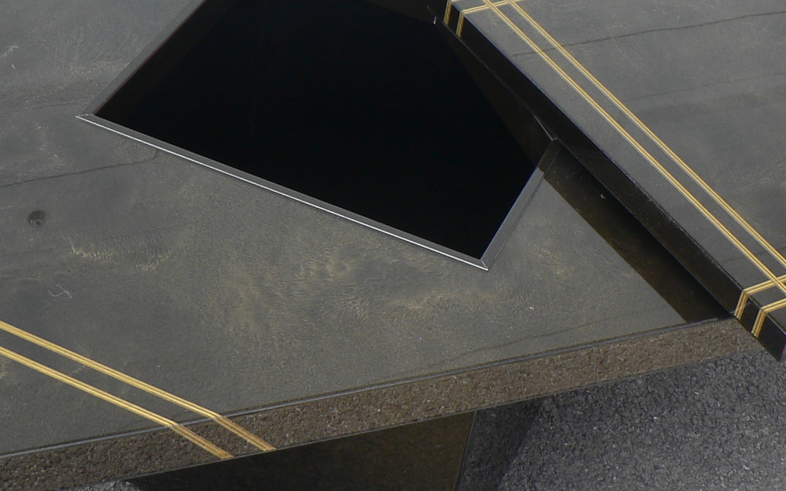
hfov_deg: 25.1
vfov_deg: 15.8
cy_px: 71
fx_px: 1757
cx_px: 269
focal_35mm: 82
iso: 80
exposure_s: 1/100
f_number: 4
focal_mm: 6.2
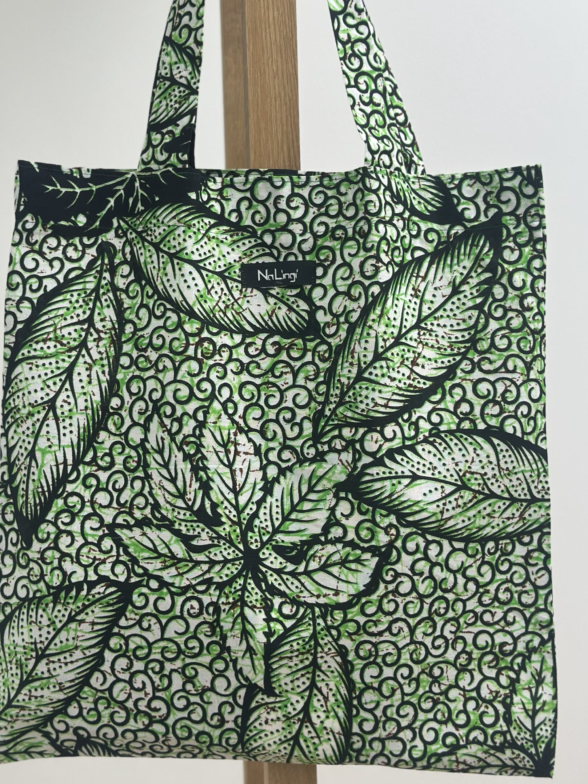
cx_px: 267
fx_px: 1291
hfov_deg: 25.6
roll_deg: +0.4
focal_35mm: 57
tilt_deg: -4.3
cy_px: 359
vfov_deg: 33.8
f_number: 1.78
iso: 64
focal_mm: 6.86
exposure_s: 1/119
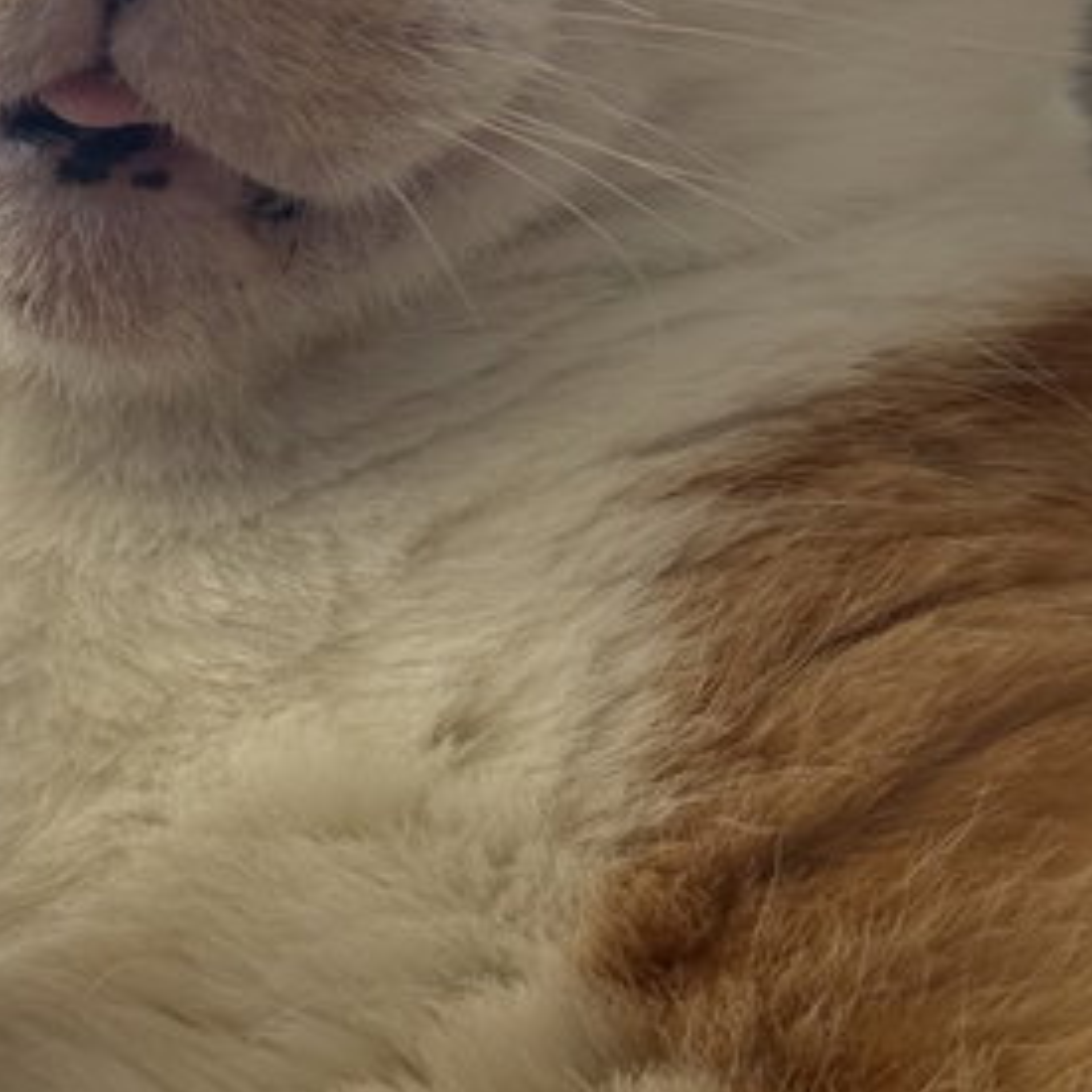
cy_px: 10
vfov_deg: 16.6
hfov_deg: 16.7
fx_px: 3676
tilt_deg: +3.0
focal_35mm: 103
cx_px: 155
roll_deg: -9.2
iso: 160
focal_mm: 6.76
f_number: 1.78
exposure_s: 1/136
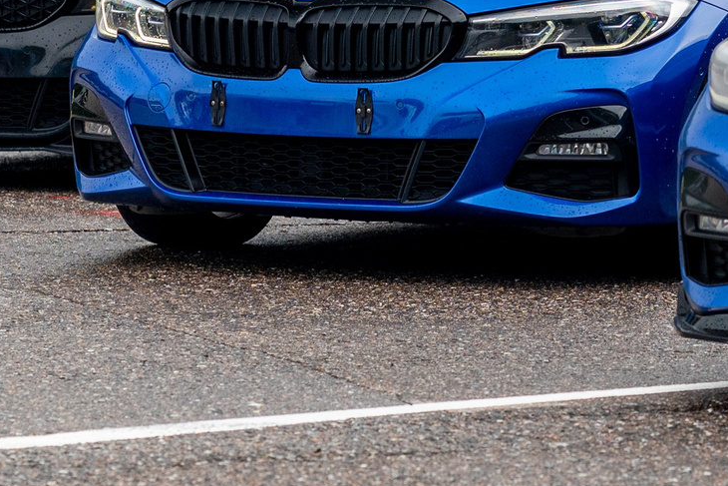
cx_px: 403
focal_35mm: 308
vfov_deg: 4.5
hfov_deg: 6.7
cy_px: -46
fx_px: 6229
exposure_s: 1/800
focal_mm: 85
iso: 400
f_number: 3.5
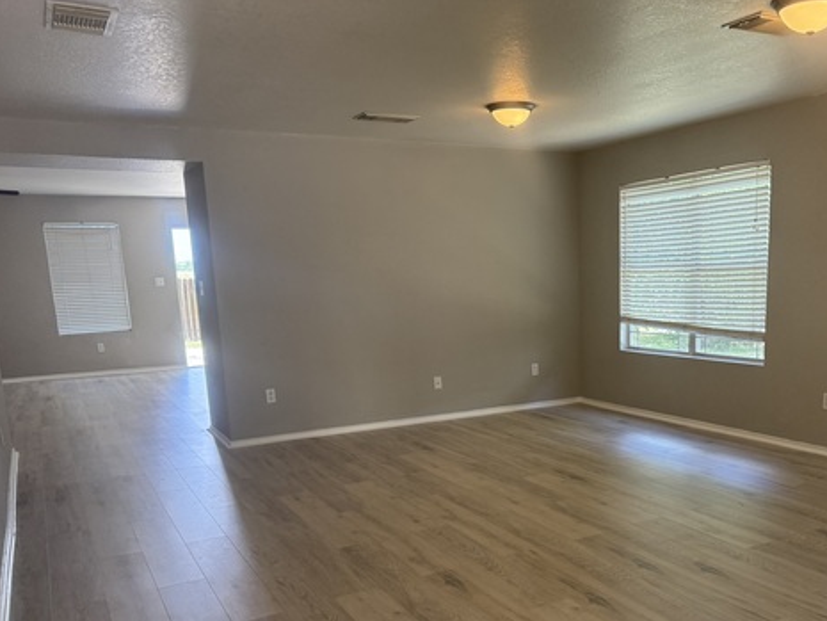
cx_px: 558
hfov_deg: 54.1
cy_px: 423
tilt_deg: -8.9
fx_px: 789
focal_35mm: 33
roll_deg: +2.2
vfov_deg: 42.3
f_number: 1.78
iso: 200
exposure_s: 1/182
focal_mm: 6.76
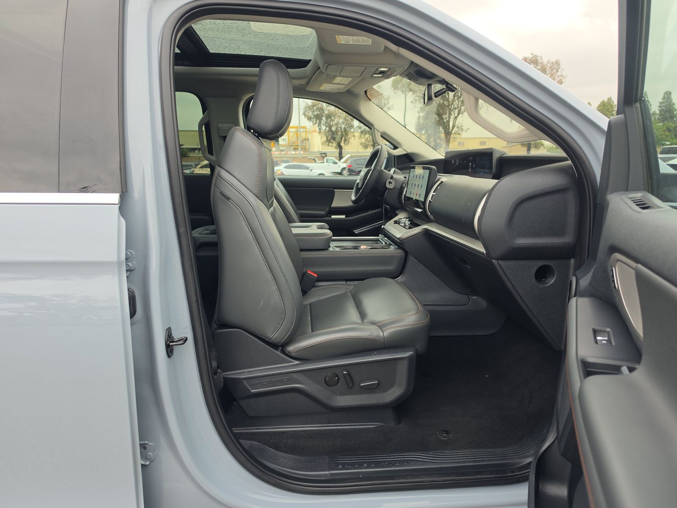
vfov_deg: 58.9
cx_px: 338
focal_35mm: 23
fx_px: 450
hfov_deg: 73.9
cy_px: 254
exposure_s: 1/119
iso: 14
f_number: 1.4
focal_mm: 6.5
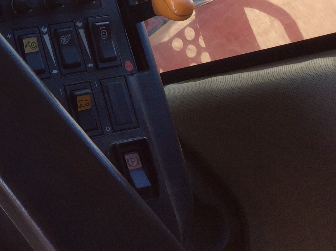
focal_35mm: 69
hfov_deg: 26.4
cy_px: 15
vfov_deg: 20.7
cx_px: -16
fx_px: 669
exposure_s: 1/151
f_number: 2.4
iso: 32
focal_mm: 3.3
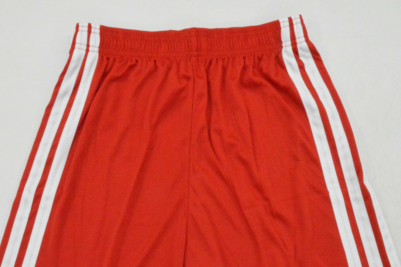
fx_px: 512
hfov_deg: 42.7
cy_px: 216
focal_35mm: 46
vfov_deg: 28.5
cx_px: 179
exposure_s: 1/200
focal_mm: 18
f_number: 22
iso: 6400
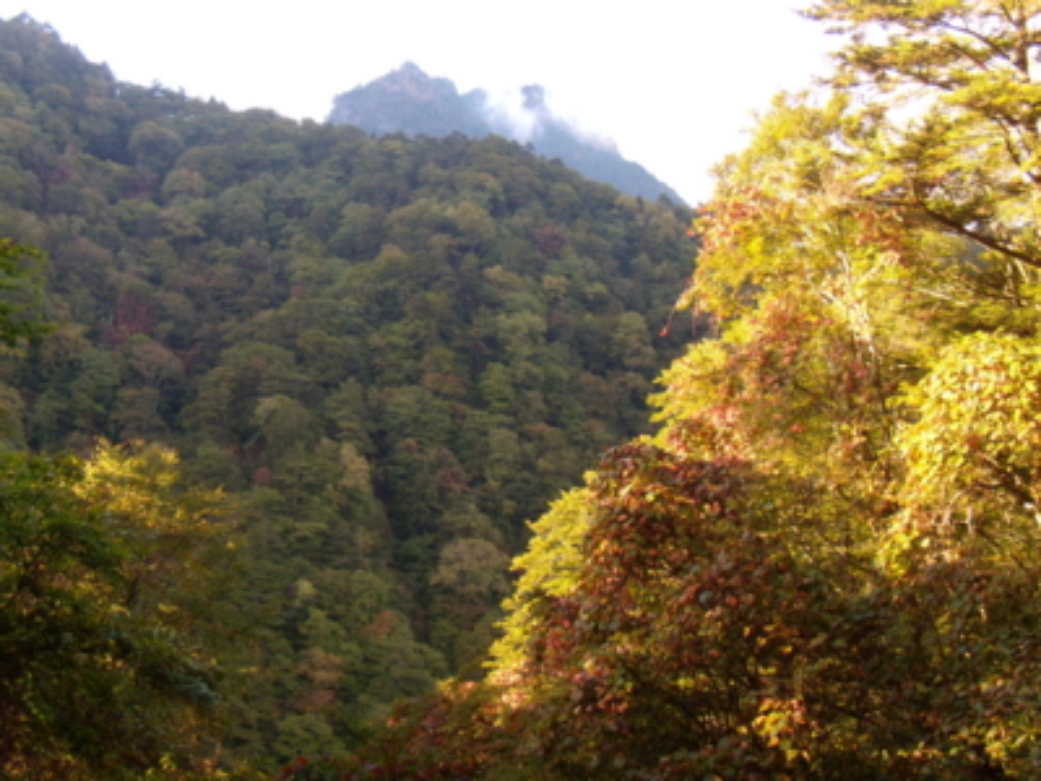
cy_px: 390
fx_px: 1083
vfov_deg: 39.7
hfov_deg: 51.4
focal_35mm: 36
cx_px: 520
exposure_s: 1/125
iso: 250
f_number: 3.6
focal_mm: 6.4
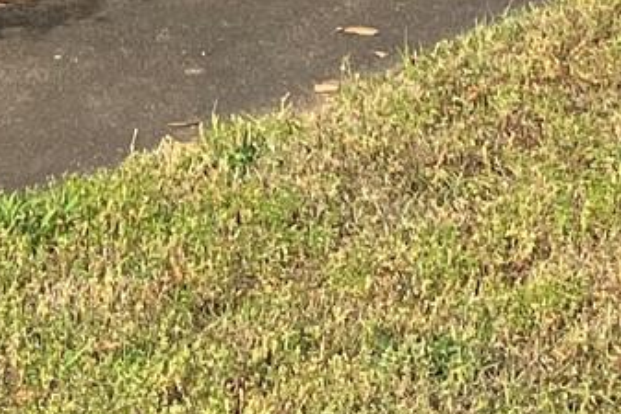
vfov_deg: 6.8
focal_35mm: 177
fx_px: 3054
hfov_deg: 11.5
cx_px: 35
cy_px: -916
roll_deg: -1.6
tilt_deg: -0.8
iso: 32
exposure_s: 1/1736
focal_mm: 3.99
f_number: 1.8
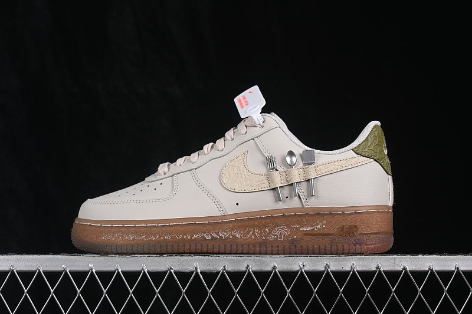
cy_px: 157
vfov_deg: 18.2
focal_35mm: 75
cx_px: 236
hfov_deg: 27.0
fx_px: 983
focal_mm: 50
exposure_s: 1/80
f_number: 8
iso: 160
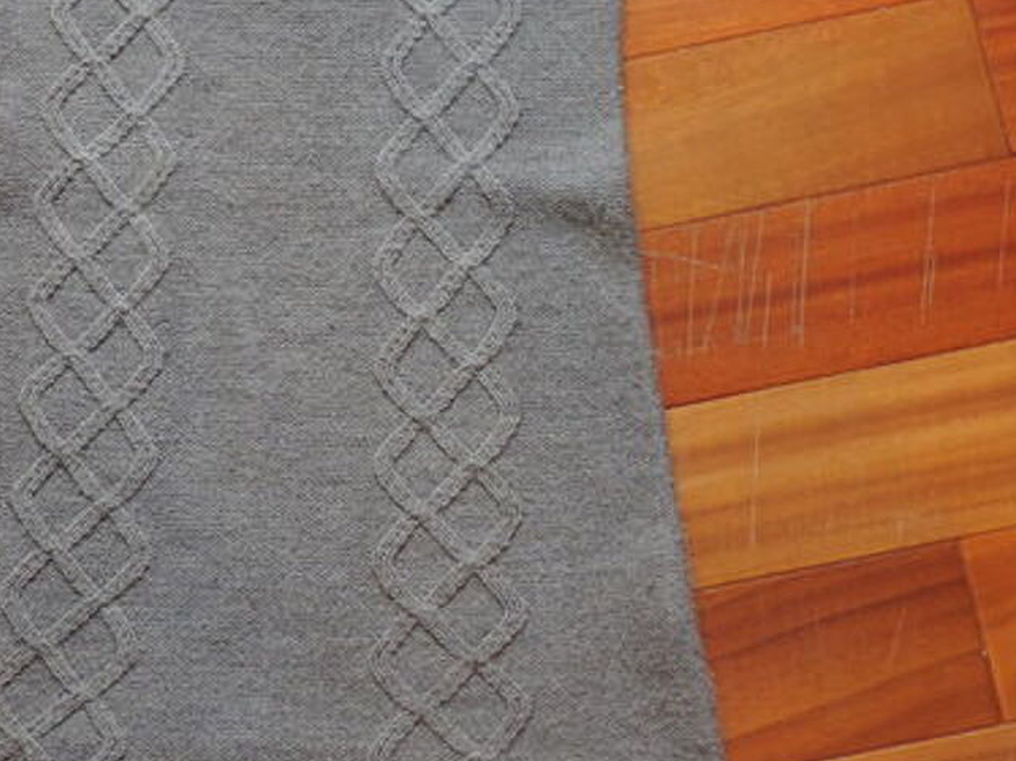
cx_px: 315
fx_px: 2025
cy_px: 241
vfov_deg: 21.2
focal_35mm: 69
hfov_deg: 27.9
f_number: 3.4
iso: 400
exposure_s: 1/15
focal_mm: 7.6
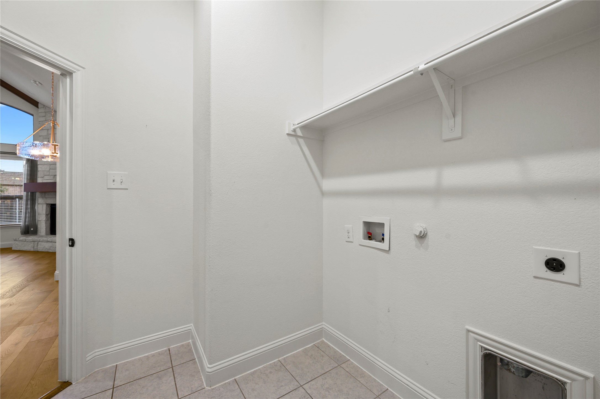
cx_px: 300
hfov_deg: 104.3
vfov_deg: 81.1
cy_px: 200
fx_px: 233
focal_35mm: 14
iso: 800
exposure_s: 1/8
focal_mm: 14
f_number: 8
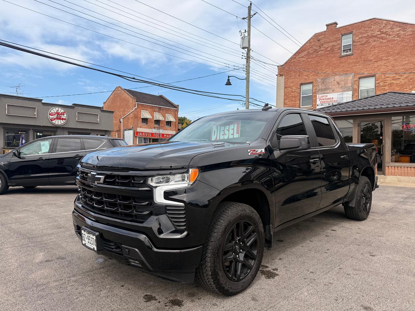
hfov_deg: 71.6
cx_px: 208
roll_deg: -0.5
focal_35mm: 24
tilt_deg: +0.1
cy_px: 156
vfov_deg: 56.8
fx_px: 288
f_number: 1.78
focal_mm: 6.76
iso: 80
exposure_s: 1/3425
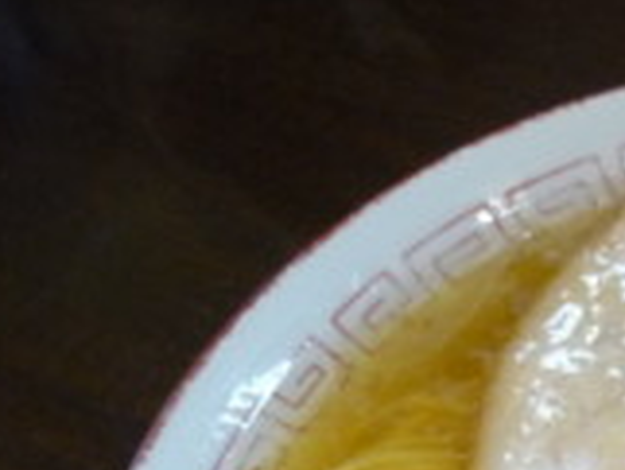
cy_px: 618
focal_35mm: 92
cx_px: 819
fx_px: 1662
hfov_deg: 19.6
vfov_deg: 15.3
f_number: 2.8
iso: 400
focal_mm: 5.5
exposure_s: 1/30
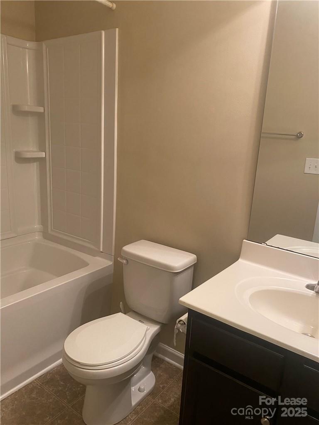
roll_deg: -3.3
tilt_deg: -12.0
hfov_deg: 53.1
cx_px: 160
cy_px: 212
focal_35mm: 26
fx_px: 319
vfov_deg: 67.3
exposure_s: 1/60
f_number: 1.8
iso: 320
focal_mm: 4.25
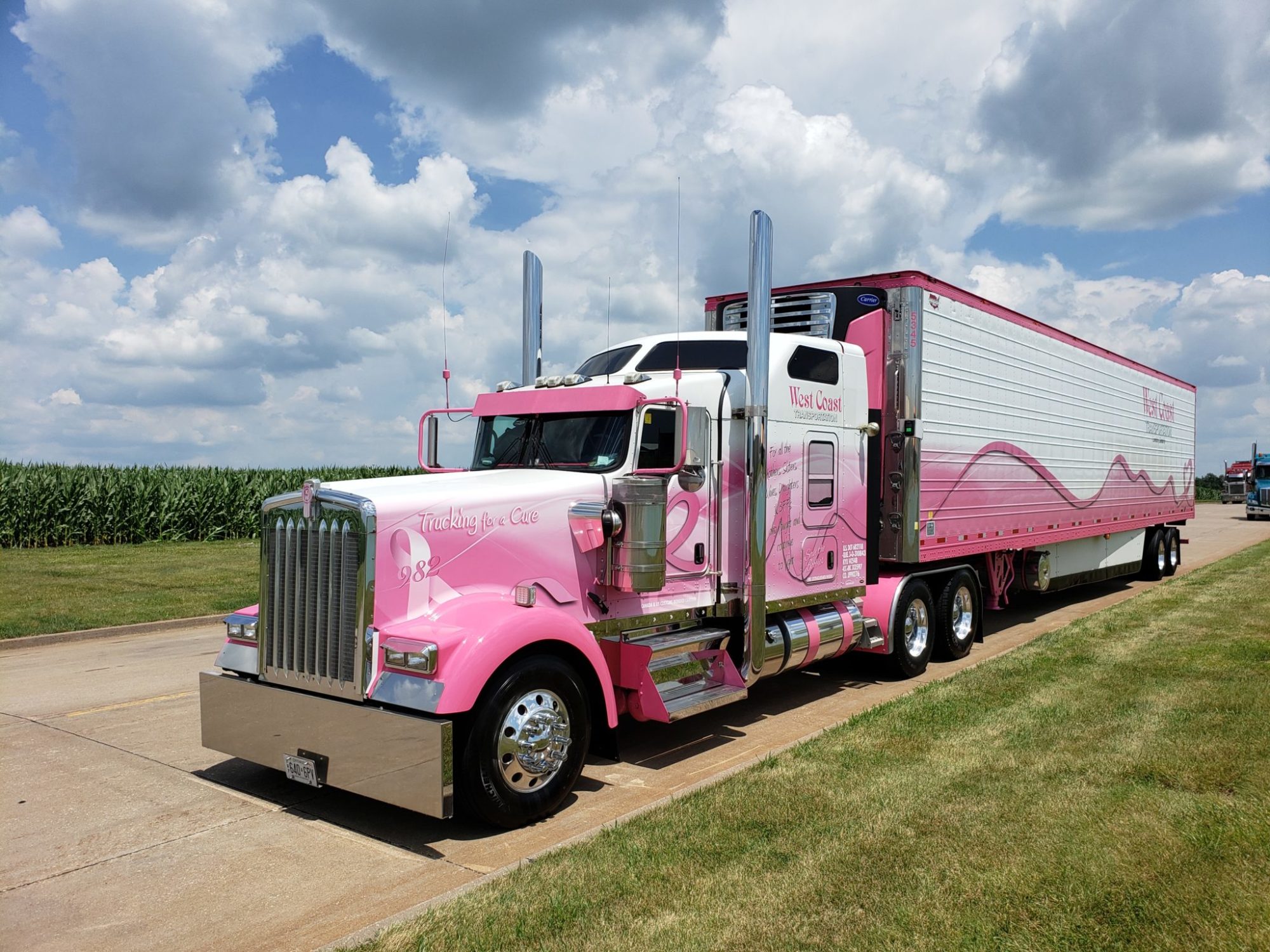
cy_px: 476
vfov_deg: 53.1
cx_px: 635
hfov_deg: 67.3
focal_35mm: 26
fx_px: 954
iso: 50
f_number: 2.4
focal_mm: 4.3
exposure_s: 1/2579
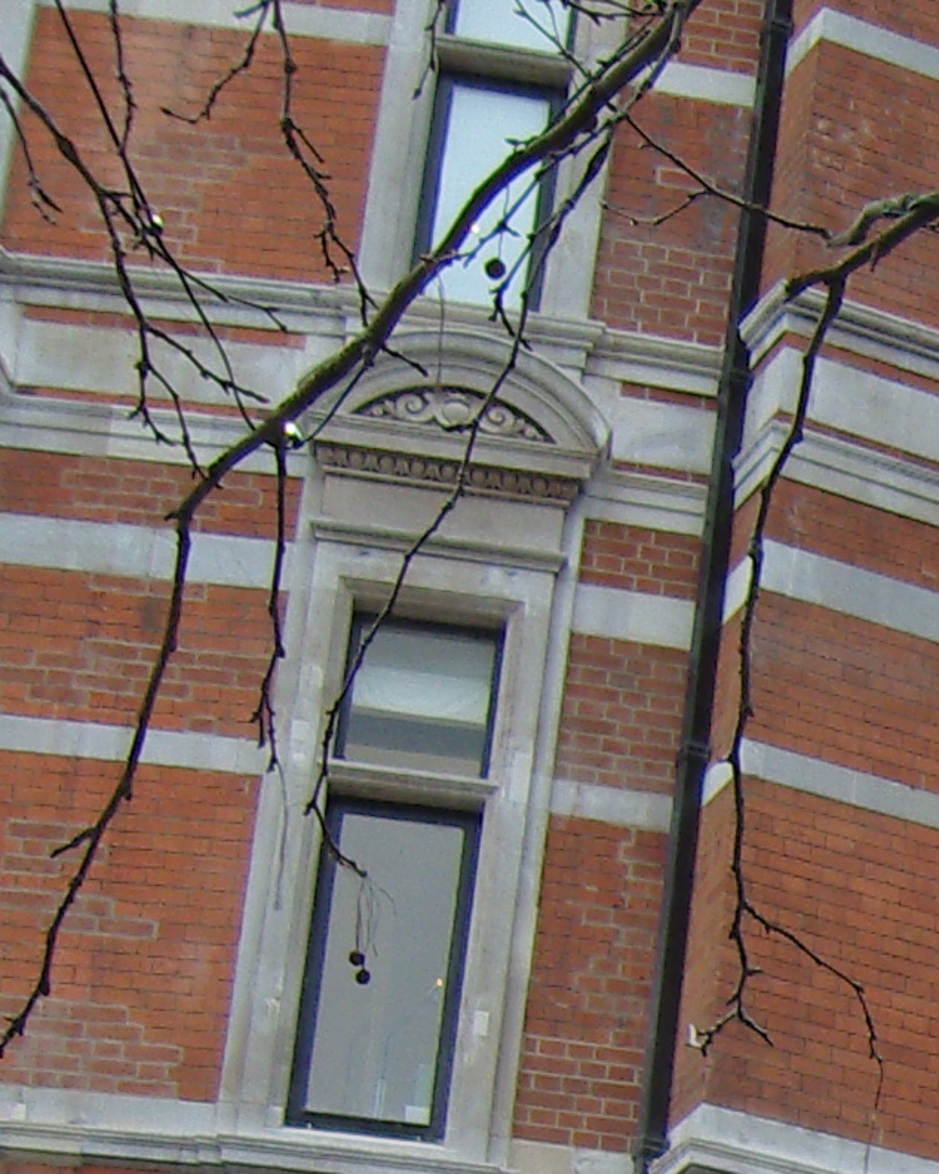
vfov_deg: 13.5
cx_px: 2029
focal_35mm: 137
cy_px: 1600
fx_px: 4758
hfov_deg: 10.2
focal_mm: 7.3
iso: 100
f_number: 2.8
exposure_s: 1/50
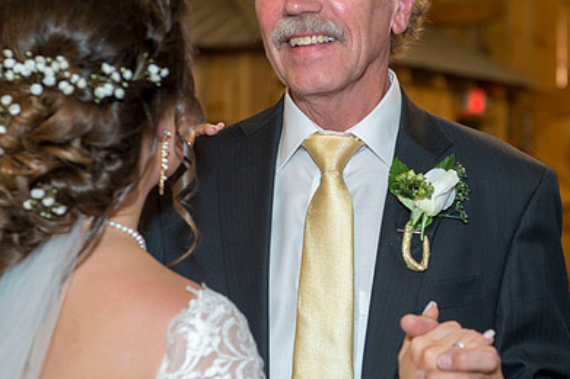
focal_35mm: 92
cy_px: 190
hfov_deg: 22.1
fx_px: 1455
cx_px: 328
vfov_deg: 14.8
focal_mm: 62
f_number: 4
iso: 1600
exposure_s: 1/125
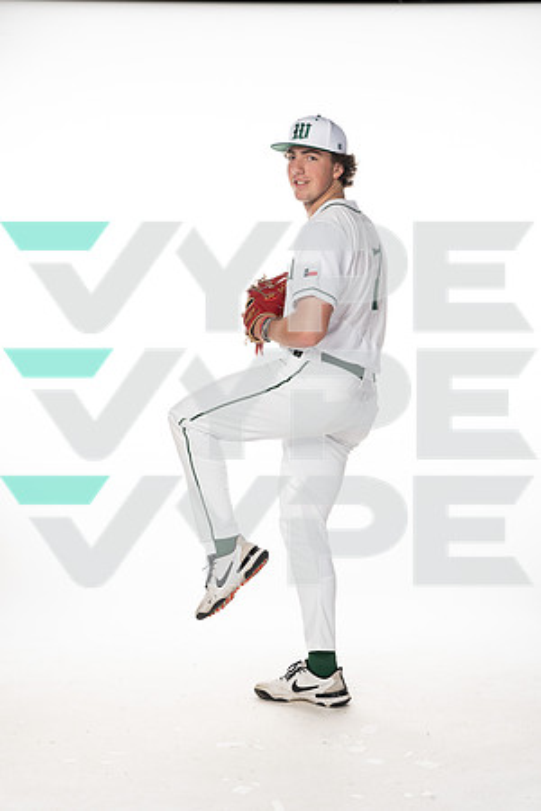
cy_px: 406
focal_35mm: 57
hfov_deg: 23.8
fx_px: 1285
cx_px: 270
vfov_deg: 35.1
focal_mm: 57
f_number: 6.3
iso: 400
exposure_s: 1/250
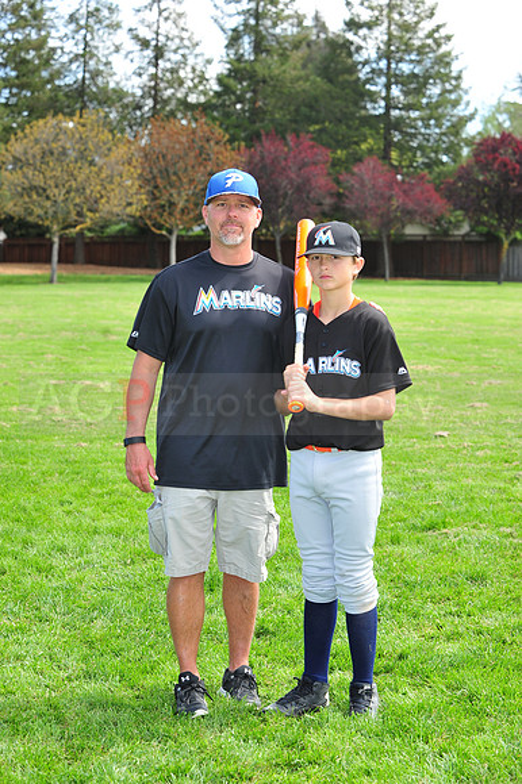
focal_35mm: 80
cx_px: 261
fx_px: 1742
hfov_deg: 17.0
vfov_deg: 25.4
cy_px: 392
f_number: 6.3
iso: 250
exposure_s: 1/320
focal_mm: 80
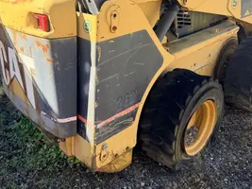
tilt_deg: -17.5
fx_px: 262
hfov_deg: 50.9
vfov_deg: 38.7
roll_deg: +2.6
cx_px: 96
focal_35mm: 36
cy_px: 50
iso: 100
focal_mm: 6.76
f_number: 1.78
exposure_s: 1/1437
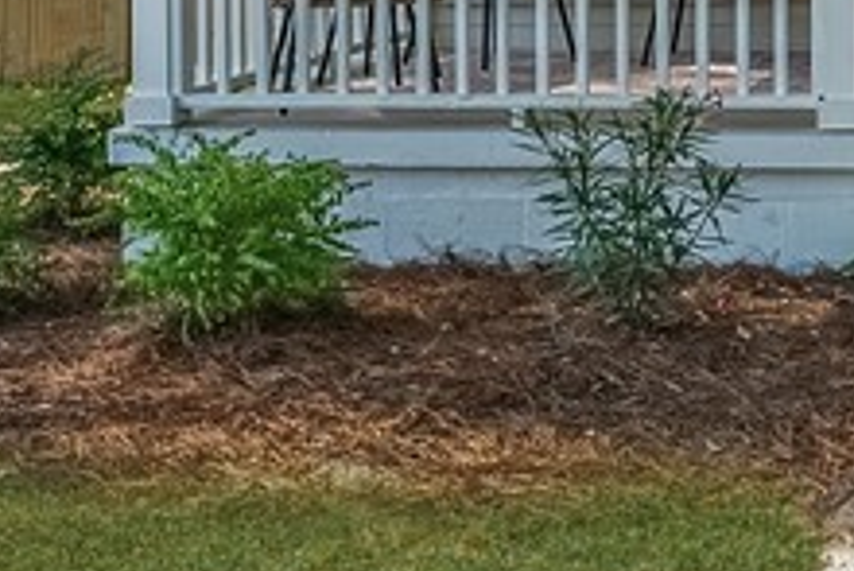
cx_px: 1132
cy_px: -148
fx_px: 1875
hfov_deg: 22.7
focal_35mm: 79
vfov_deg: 16.5
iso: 400
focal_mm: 16
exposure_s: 1/4000
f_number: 8
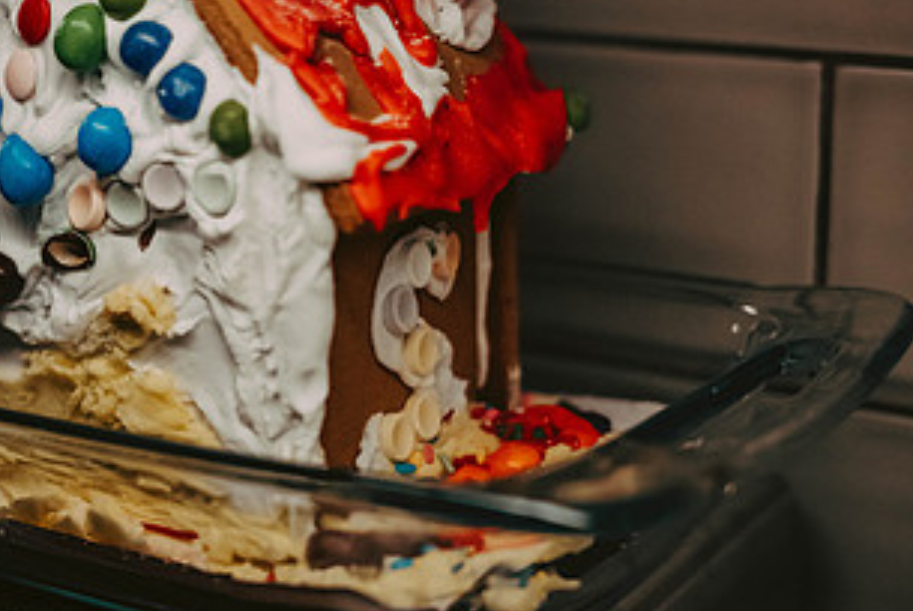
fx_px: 1929
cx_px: 201
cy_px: 247
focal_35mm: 76
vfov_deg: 18.0
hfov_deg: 26.2
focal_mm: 40
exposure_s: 1/10000
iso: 2500
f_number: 2
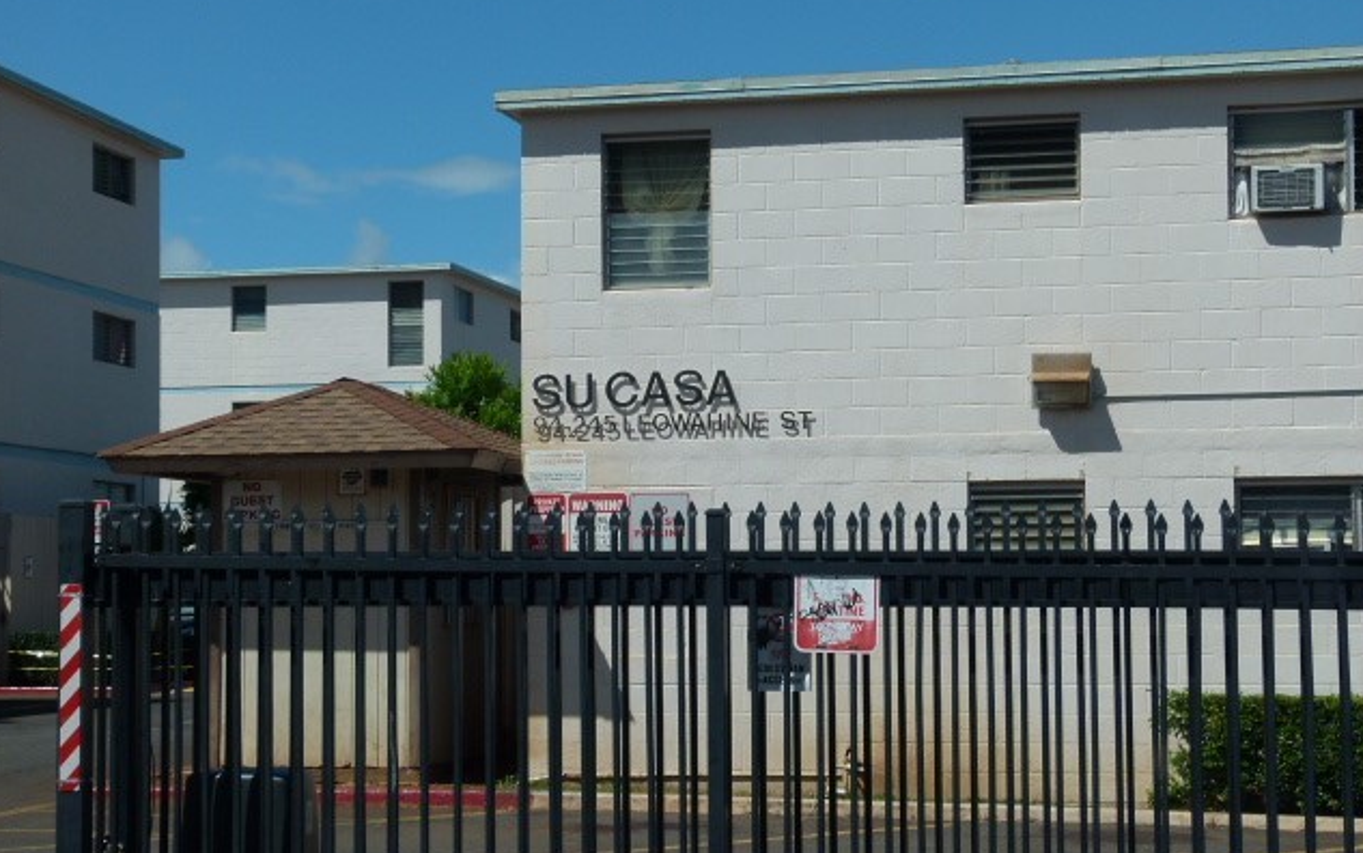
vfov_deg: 17.4
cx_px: 676
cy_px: 450
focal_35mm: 75
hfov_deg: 27.5
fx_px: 2787
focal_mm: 12.6
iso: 100
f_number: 4
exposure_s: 1/640
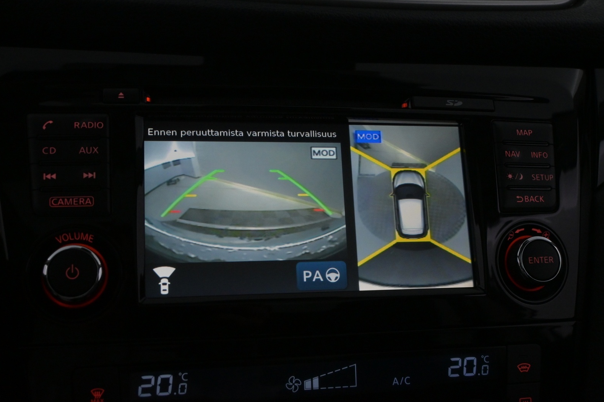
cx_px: 301
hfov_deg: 48.5
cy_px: 202
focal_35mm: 40
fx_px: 671
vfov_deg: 33.4
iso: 2500
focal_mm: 26
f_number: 7.1
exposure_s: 1/200
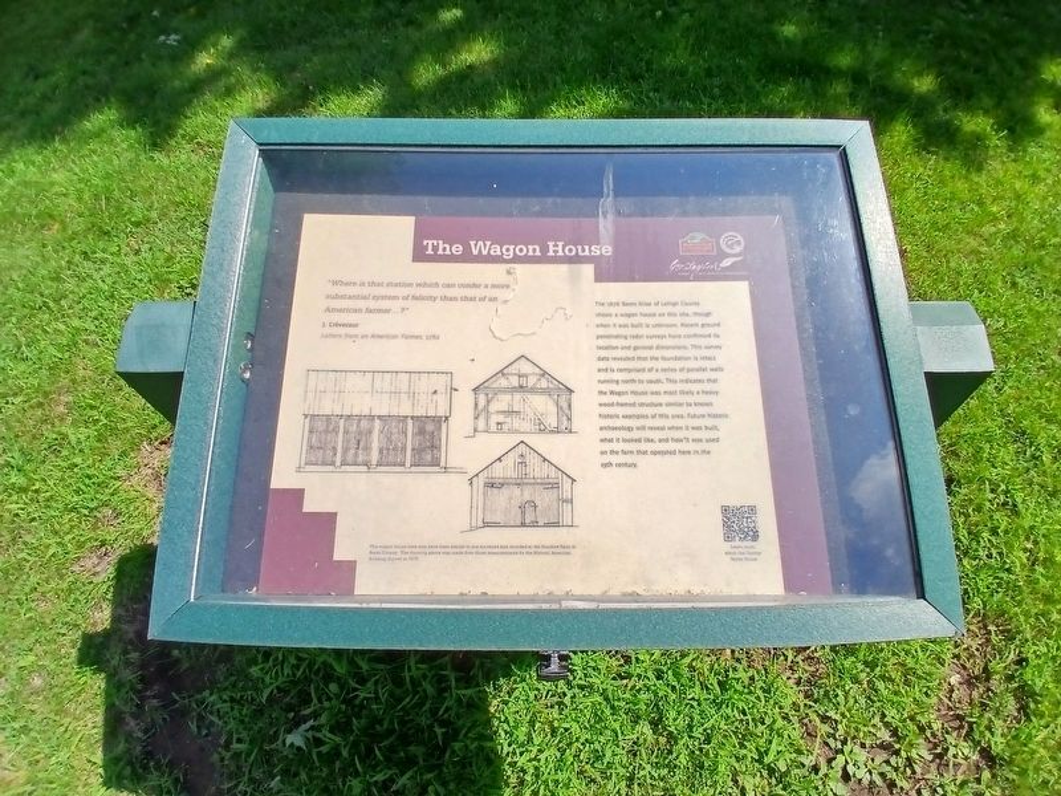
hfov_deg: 91.0
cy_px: 398
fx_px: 521
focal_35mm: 17
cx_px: 530
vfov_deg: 74.7
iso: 50
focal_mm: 1.4
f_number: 2.2
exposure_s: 1/1248
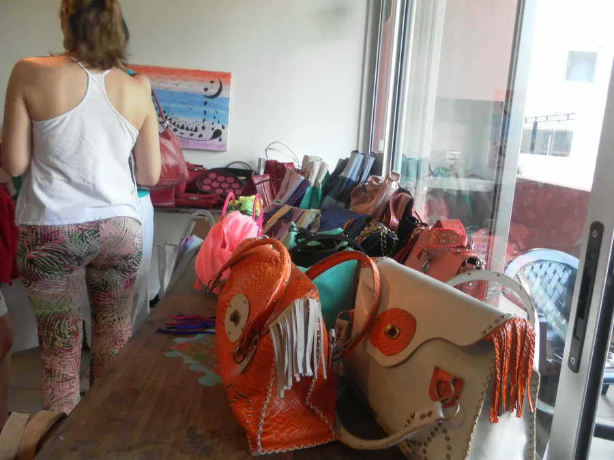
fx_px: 497
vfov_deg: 49.7
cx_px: 307
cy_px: 230
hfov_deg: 63.4
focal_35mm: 28
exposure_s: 1/30
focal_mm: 4.9
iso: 160
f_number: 3.2
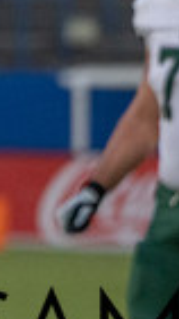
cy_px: 370
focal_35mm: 1443
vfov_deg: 1.5
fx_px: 12213
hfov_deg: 0.8
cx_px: 515
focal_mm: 268
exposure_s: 1/1000
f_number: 5.6
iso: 2500
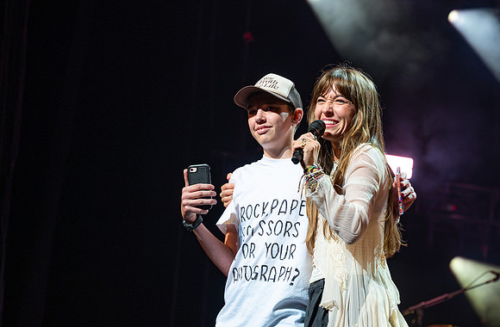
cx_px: 364
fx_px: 1578
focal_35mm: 114
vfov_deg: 11.9
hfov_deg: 17.9
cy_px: 167
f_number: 2.8
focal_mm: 70
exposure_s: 1/250
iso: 400
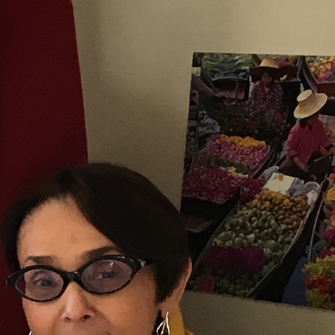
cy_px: 397
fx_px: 1796
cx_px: -467
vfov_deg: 10.5
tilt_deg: -14.3
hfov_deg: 9.5
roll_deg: +0.7
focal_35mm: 164
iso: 40
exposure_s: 1/33
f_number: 2.2
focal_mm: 4.15
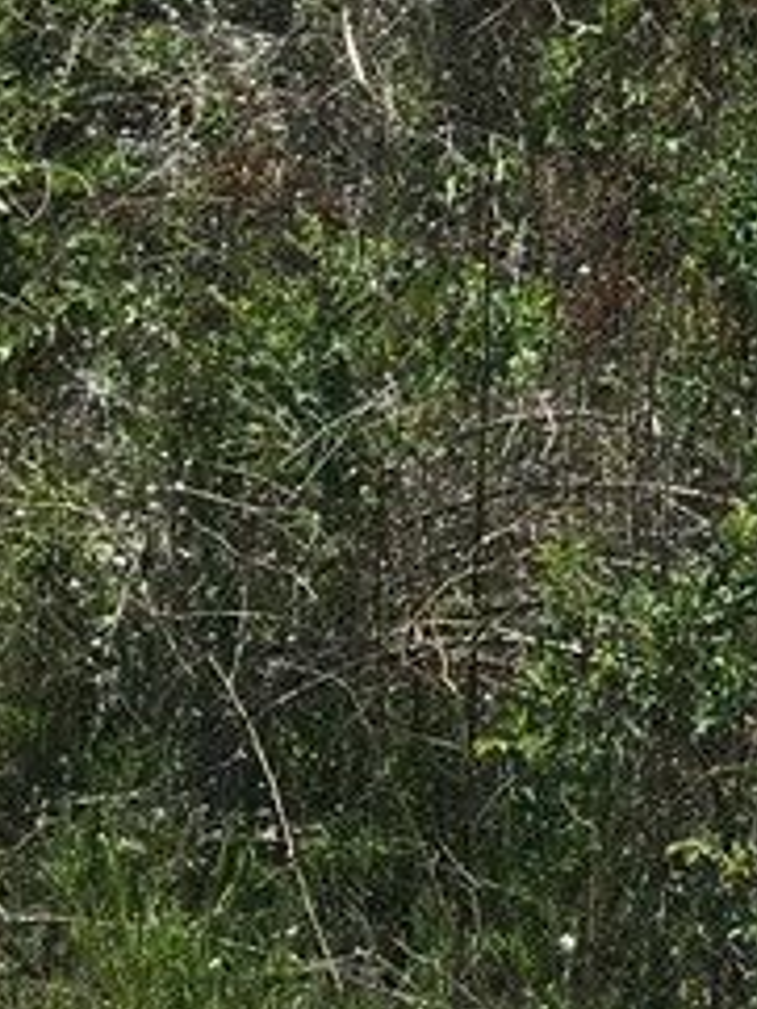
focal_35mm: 123
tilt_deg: -6.7
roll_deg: -2.7
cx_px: 1054
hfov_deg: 11.7
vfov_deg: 14.6
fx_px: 3583
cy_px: -632
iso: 25
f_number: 2.2
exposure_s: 1/3205
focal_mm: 4.15
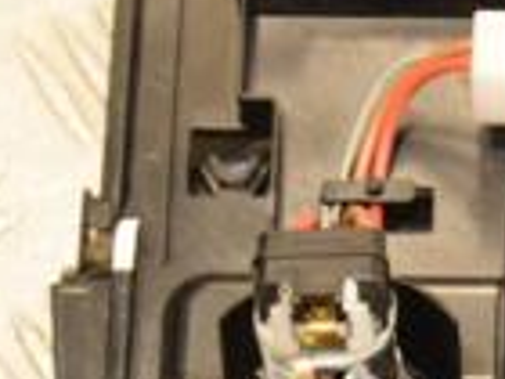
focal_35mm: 248
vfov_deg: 6.0
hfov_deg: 7.9
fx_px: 3618
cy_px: 433
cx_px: 602
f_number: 5.6
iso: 800
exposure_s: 1/200
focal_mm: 40
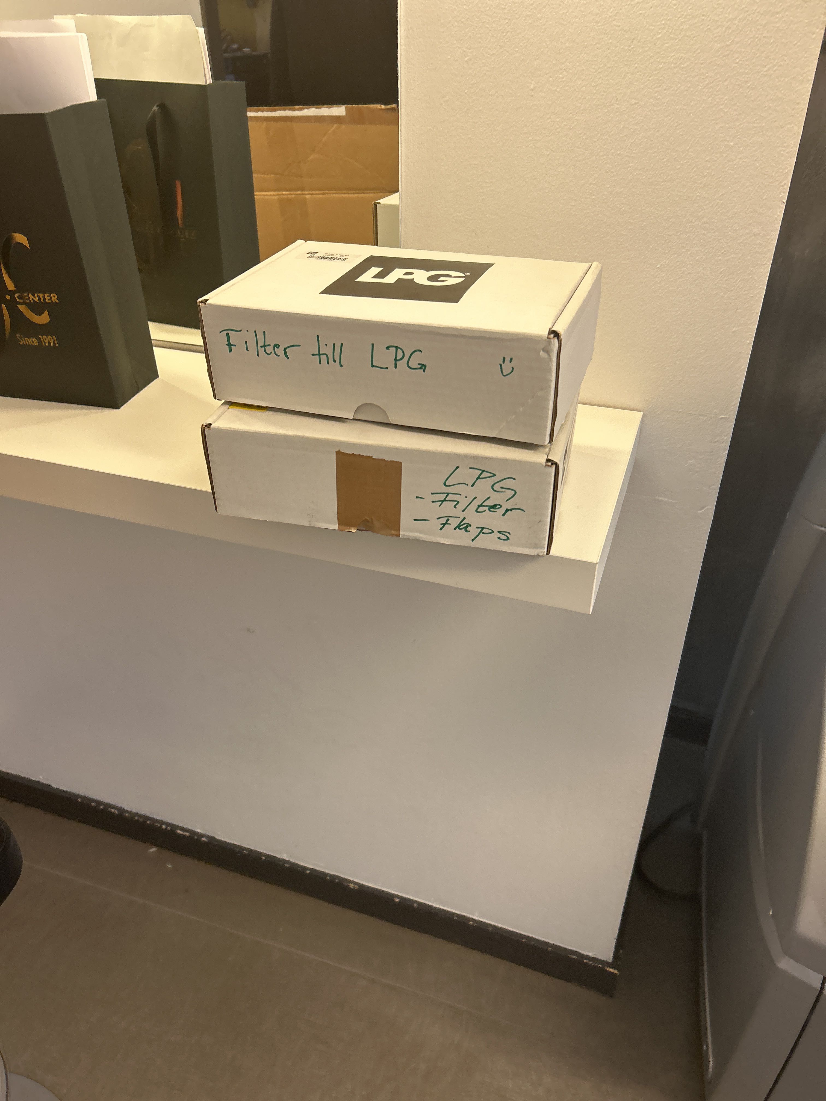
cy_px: 550
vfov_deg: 67.3
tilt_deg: -36.1
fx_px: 827
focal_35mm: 26
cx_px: 413
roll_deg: +0.6
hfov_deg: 53.1
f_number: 1.5
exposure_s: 1/100
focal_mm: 5.7
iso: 100
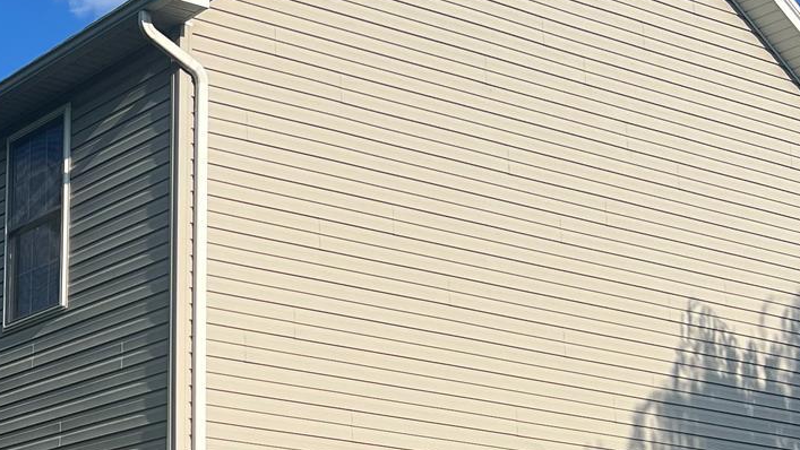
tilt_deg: +9.2
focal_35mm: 82
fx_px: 1740
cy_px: 455
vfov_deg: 14.5
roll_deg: -1.7
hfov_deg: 24.1
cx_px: -88
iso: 50
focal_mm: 5.7
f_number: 1.5
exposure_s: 1/3831
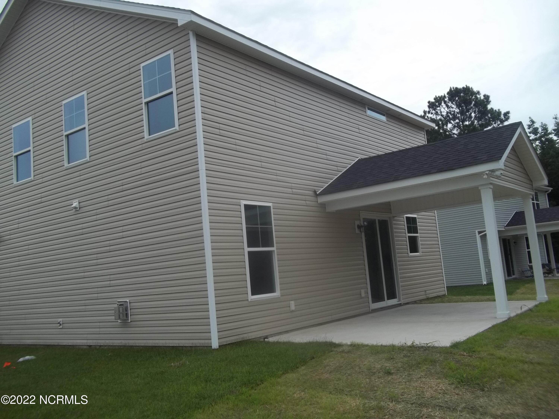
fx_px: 517
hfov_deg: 56.8
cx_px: 280
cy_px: 210
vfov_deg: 44.2
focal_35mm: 32
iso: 64
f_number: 2.9
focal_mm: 5.7
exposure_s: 1/400
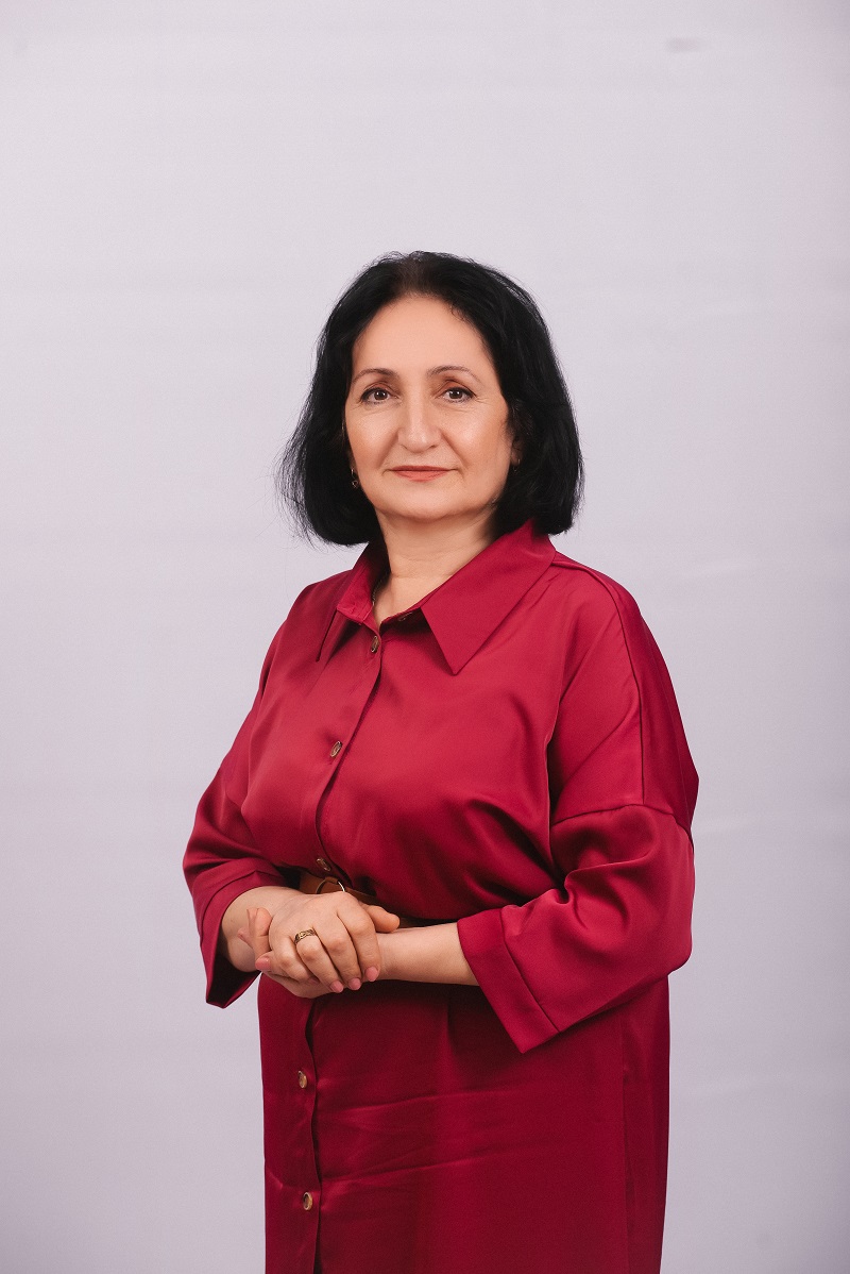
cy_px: 637
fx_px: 3962
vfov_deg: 18.3
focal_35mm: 112
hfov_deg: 12.2
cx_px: 425
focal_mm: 112
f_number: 5.6
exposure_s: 1/160
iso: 200
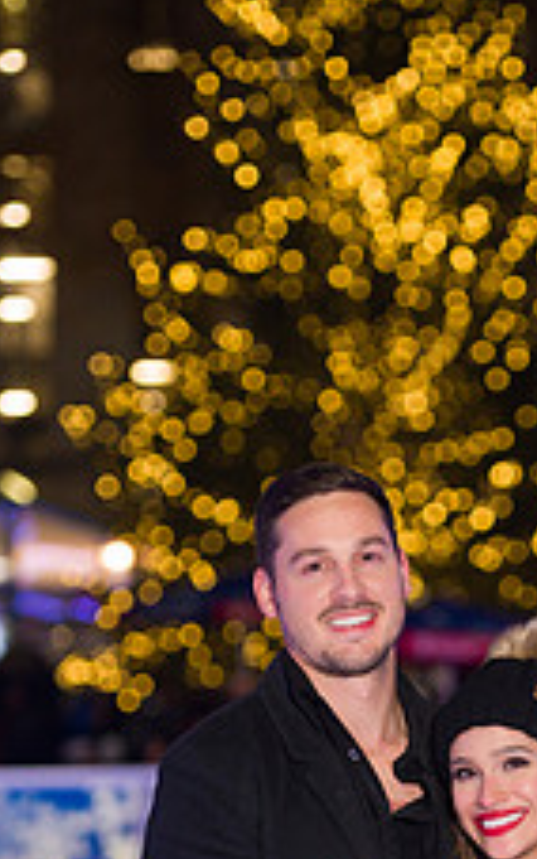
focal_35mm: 206
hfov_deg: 6.4
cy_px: 768
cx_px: 490
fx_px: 4821
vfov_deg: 10.1
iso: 2000
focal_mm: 102
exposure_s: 1/200
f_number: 3.2
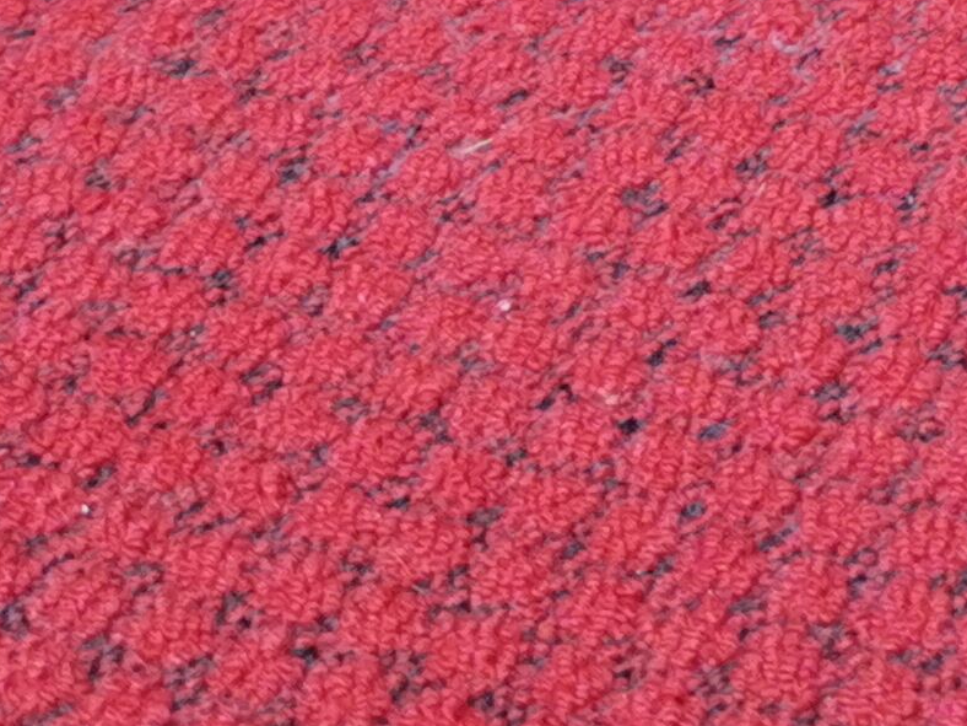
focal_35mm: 162
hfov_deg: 11.3
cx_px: 1781
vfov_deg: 8.6
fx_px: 4525
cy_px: -854
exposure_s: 1/404
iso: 50
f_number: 1.8
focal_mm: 5.58
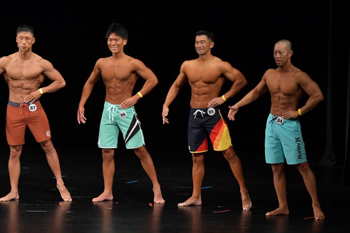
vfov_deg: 5.7
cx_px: 175
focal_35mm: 240
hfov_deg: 8.6
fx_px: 2332
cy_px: 116
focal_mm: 160
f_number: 5.6
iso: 3200
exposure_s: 1/400
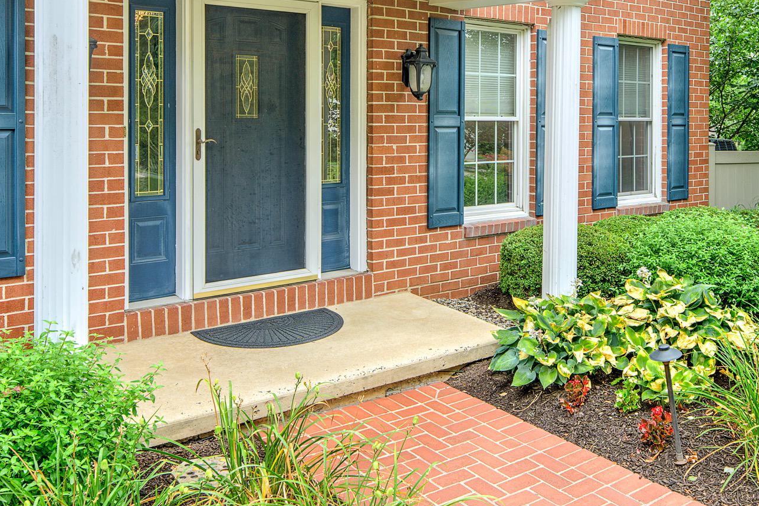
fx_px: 738
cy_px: 114
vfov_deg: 36.8
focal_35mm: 35
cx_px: 468
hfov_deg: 53.9
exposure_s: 1/30
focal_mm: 22
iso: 160
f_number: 8
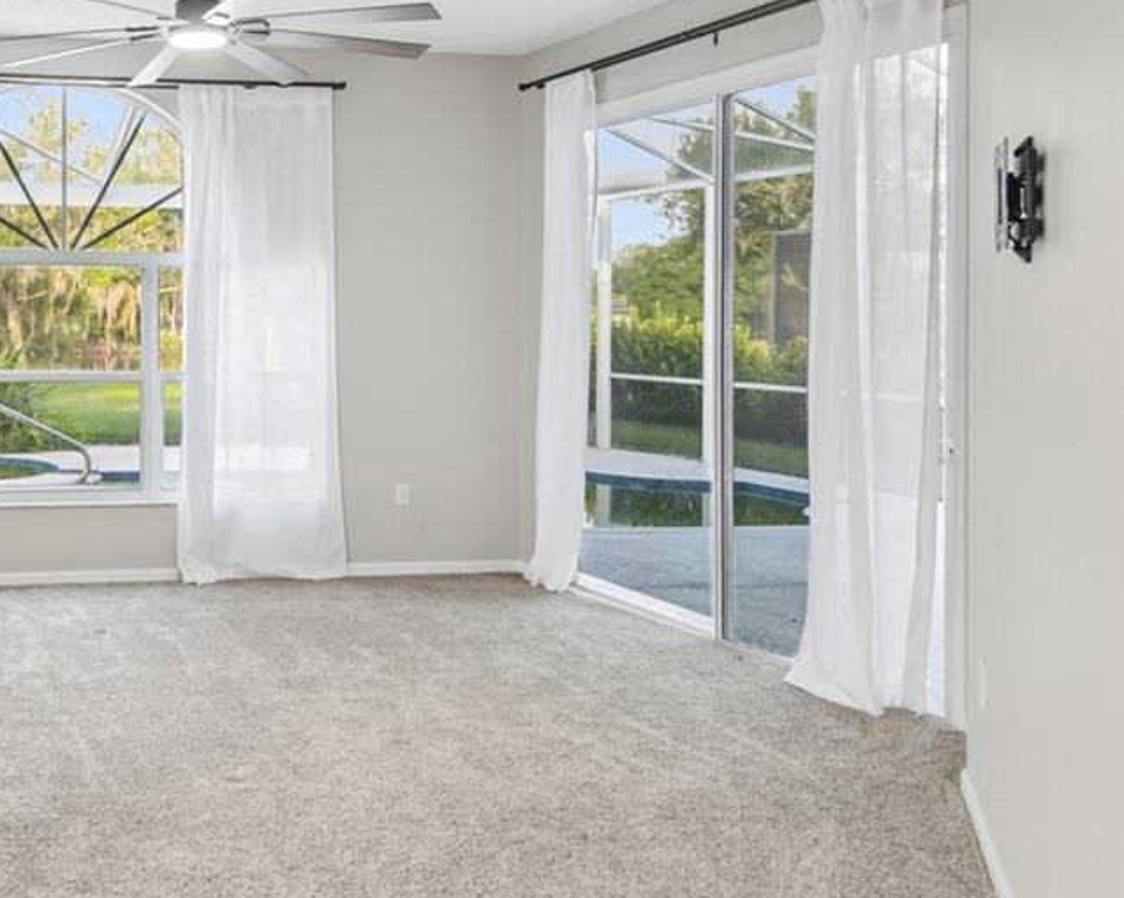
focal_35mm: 40
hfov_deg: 41.3
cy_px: 352
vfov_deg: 37.2
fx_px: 1330
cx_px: 62
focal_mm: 17
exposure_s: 1/20
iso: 400
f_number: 8
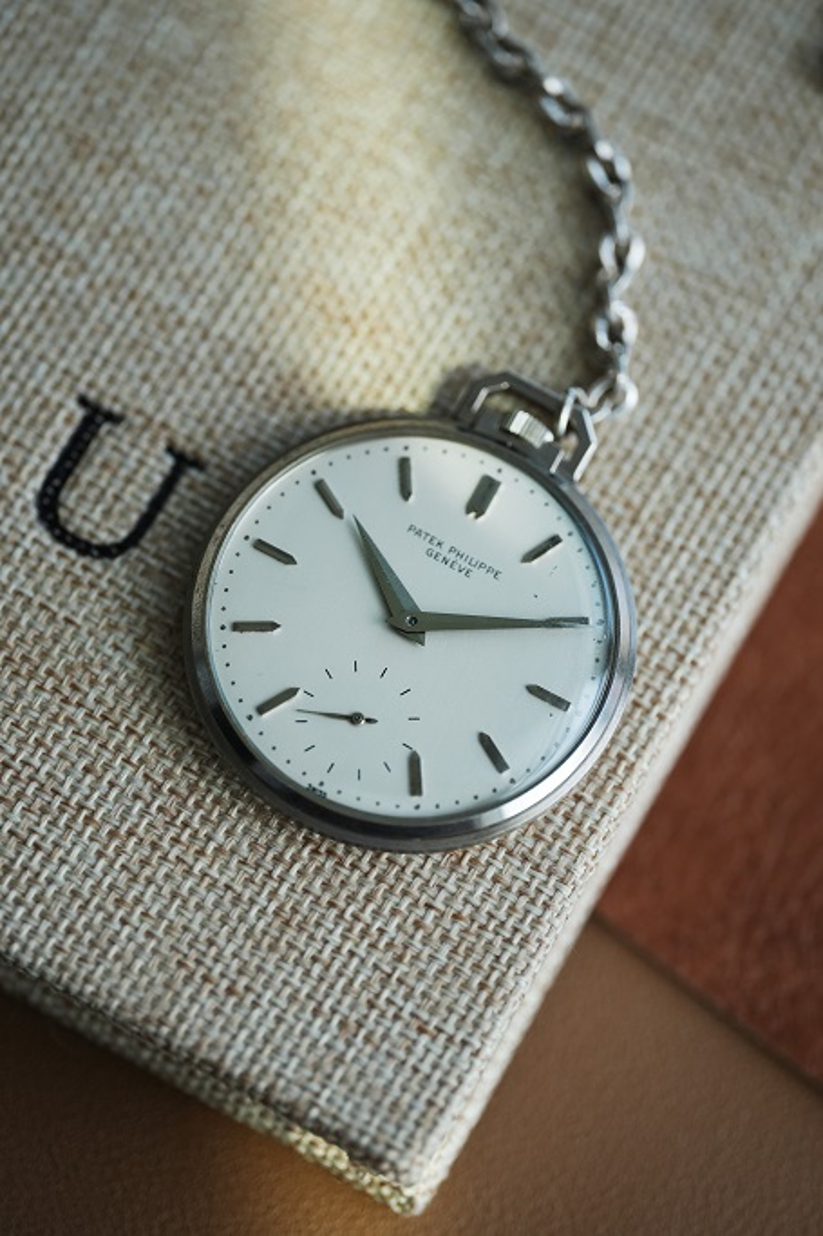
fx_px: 3602
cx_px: 412
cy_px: 618
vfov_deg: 19.5
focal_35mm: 105
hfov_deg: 13.0
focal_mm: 105
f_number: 2.8
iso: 320
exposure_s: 1/250
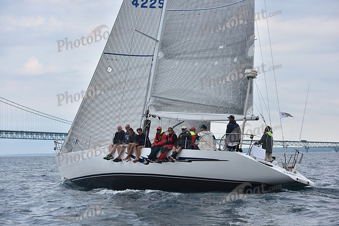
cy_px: 113
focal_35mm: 95
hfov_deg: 21.5
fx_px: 895
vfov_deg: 14.4
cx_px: 170
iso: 400
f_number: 5.6
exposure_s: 1/800
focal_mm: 95
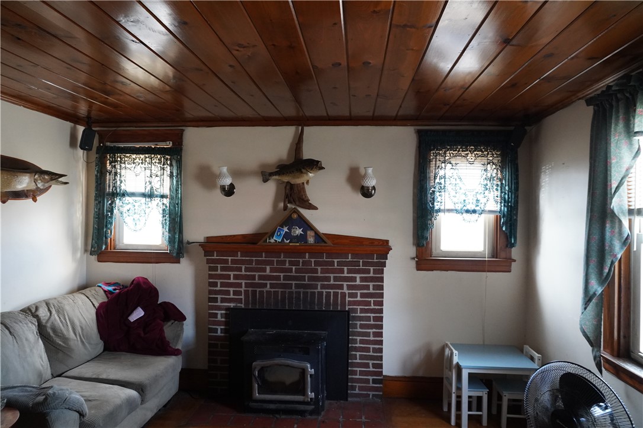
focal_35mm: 24
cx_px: 322
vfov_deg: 53.1
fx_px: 429
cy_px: 214
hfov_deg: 73.7
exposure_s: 1/30
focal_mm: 16
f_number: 6.3
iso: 2500
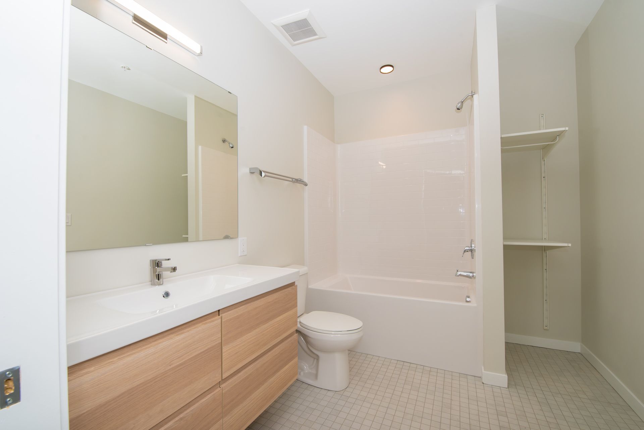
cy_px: 215
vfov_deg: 77.4
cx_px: 322
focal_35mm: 15
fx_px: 268
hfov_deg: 100.4
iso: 320
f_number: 9
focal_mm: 15
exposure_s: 1/50
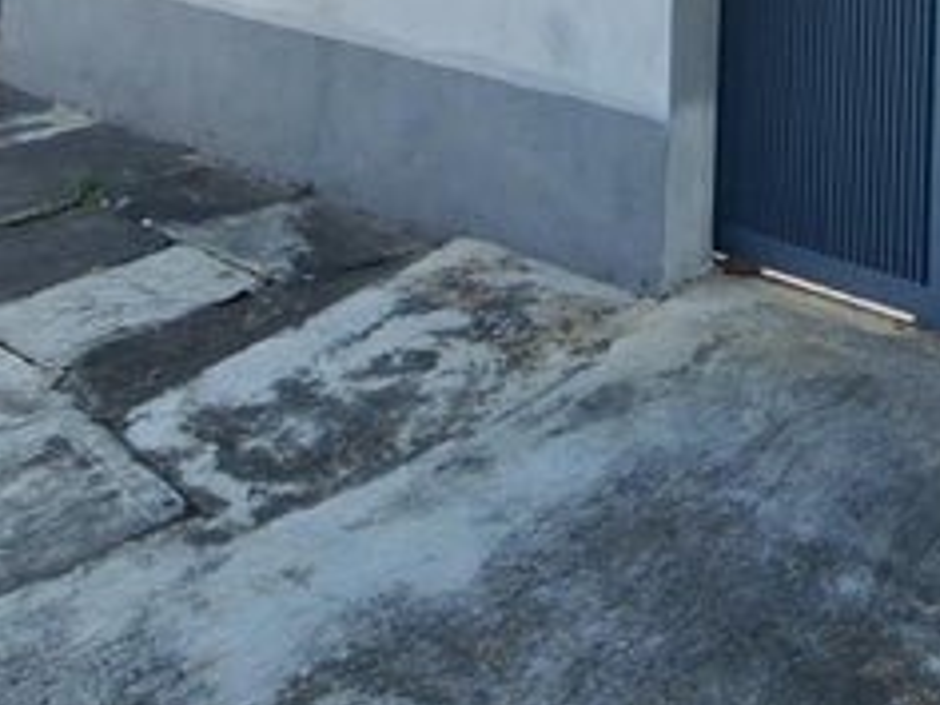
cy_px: -358
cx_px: 739
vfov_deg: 24.1
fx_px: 1276
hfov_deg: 39.0
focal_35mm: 47
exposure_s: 1/841
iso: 40
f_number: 2.2
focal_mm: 1.74
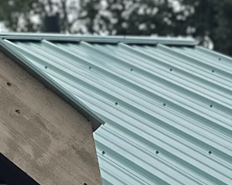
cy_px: -10
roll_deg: -1.5
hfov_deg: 8.6
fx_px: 1269
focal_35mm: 185
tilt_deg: +24.5
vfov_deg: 8.3
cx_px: -474
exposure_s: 1/2660
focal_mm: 6.86
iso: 80
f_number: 1.78
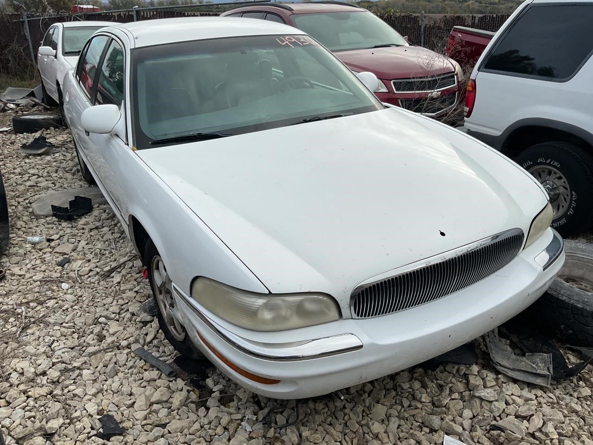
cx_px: 296
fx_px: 497
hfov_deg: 61.7
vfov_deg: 48.2
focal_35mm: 29
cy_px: 222
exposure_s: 1/1121
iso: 16
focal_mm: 3
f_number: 1.8
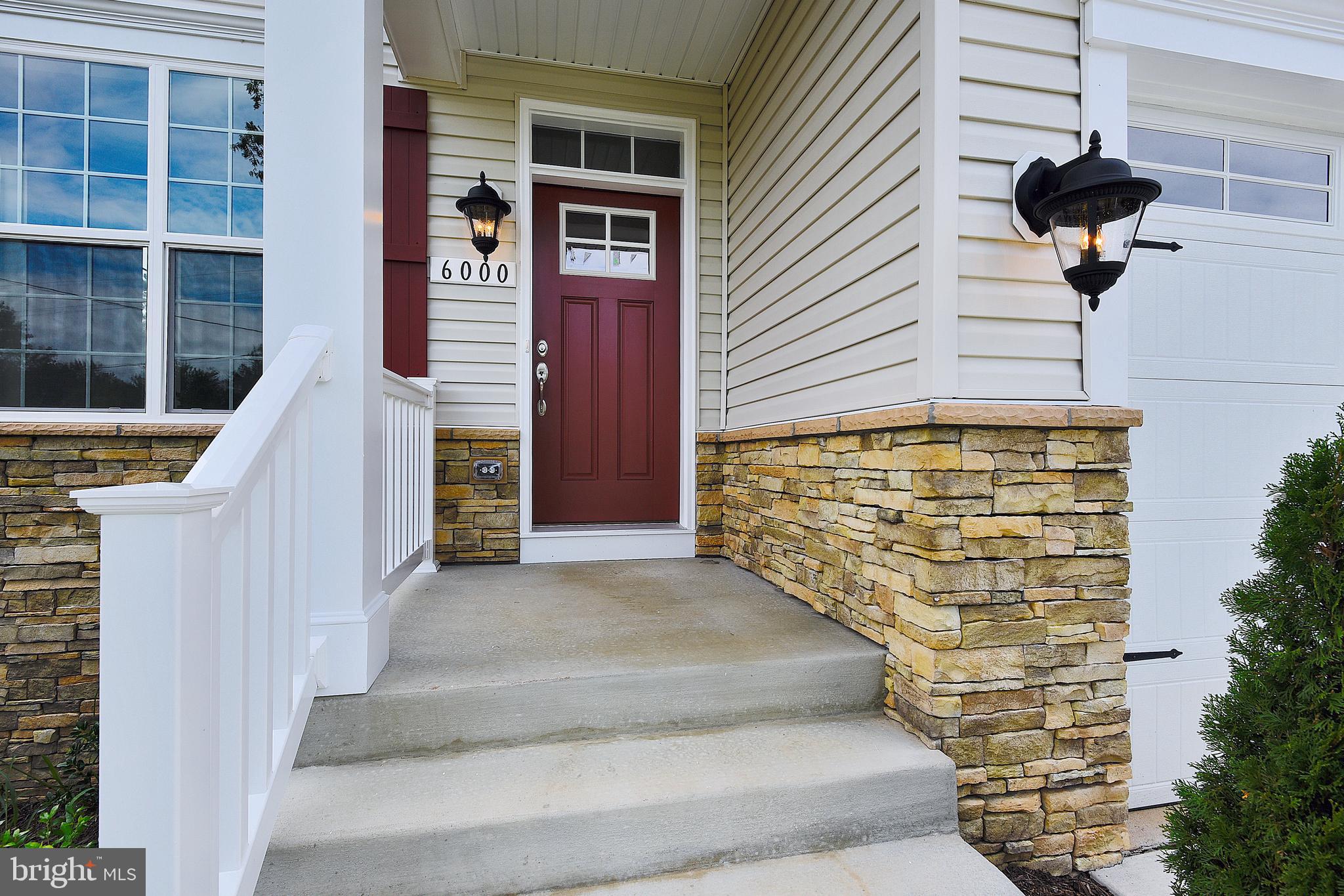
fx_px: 597
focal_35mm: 16
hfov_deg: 96.7
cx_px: 672
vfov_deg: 73.7
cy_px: 448
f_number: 8
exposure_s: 1/160
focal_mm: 16
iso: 100
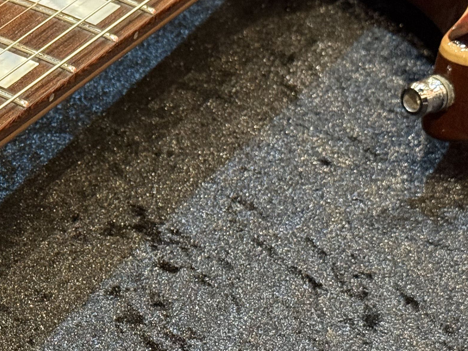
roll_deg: -1.9
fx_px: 1663
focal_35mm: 123
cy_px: 177
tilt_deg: -36.2
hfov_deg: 15.5
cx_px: -70
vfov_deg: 12.1
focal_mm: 6.76
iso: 400
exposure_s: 1/40
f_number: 1.78
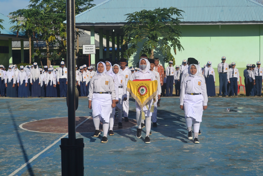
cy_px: 88
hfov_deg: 31.9
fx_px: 460
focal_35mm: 63
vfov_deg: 21.6
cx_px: 132
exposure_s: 1/500
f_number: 8
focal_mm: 42
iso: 100
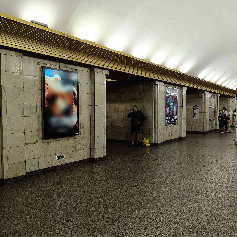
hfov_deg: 56.0
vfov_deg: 57.3
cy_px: 118
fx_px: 217
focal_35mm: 28
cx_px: 159
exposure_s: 1/100
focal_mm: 6.14
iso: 200
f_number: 1.6
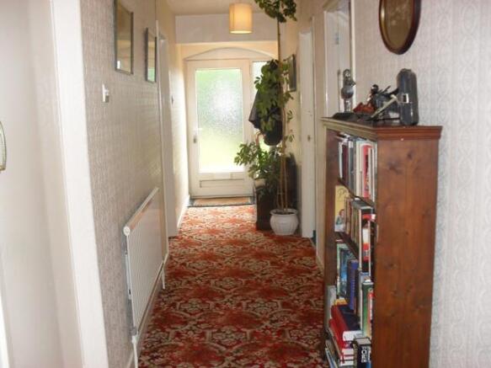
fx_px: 496
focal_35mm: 35
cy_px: 184
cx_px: 246
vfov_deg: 40.7
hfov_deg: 52.6
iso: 200
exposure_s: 1/45
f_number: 3.2
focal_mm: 6.3
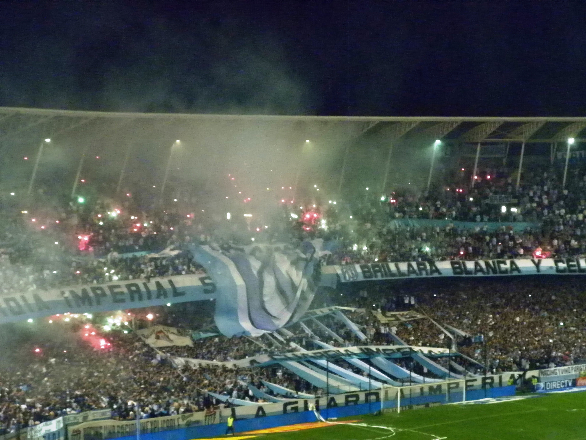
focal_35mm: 81
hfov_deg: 24.1
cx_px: 293
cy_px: 220
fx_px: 1371
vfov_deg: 18.2
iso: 800
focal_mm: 14.6
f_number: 5.3
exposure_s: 1/80
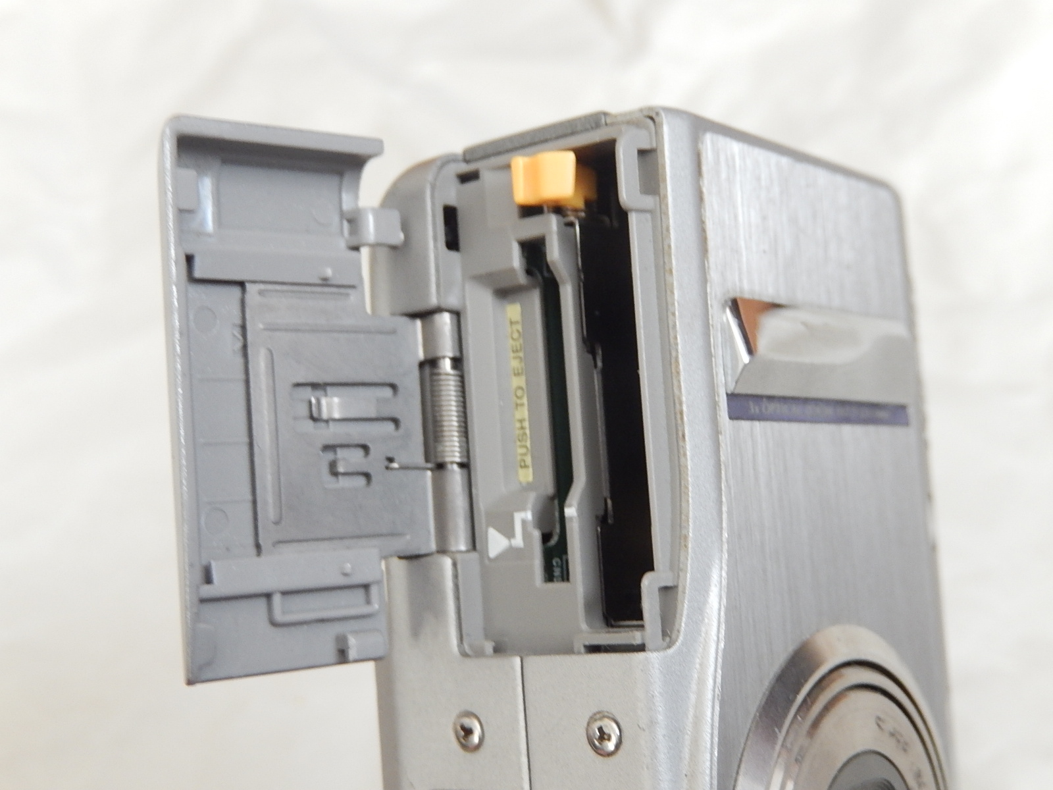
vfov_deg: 28.6
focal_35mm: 51
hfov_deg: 37.5
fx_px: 1551
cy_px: 395
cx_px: 526
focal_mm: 9.2
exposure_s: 1/30
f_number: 4.5
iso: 360
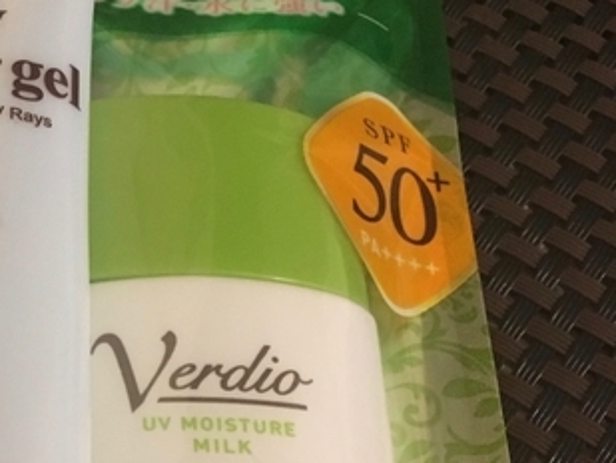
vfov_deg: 19.6
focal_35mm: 75
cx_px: -146
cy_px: 317
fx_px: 1335
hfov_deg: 23.5
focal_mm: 4.15
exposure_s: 1/15
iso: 200
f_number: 2.2
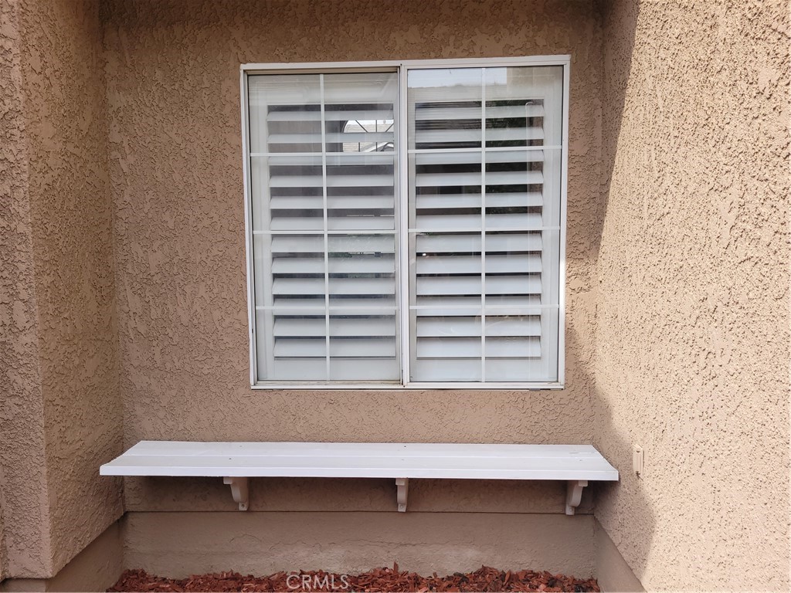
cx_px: 396
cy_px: 296
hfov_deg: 67.3
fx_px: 594
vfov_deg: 53.1
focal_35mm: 26
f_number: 1.8
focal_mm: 5.4
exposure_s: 1/939
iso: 40
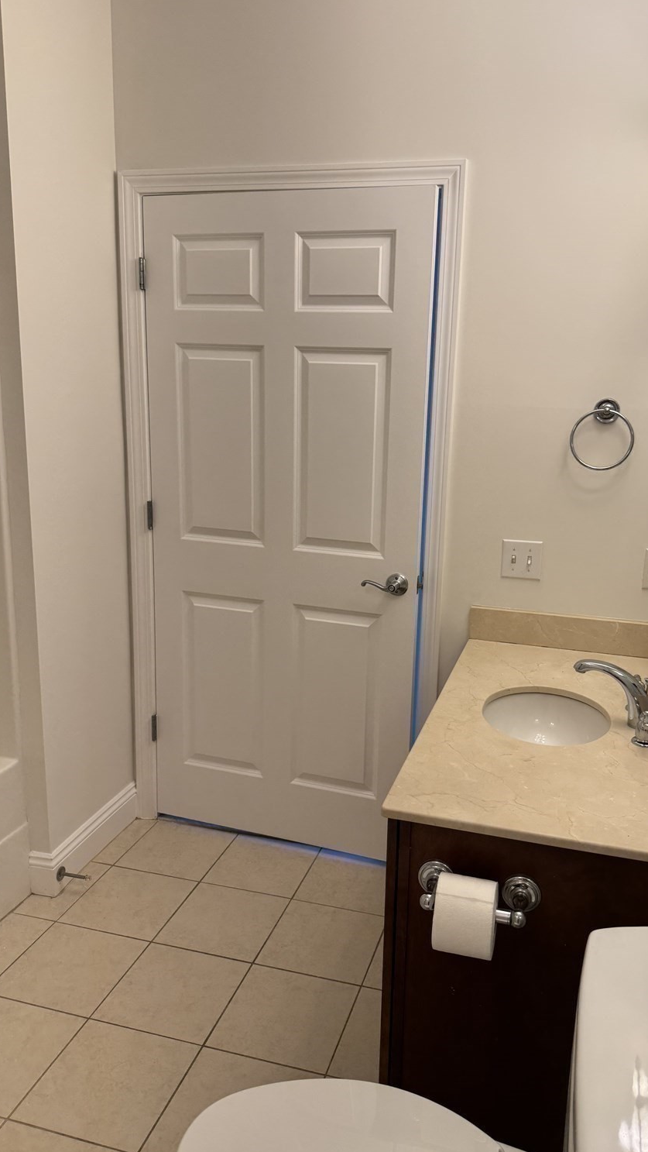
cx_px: 374
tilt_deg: -13.4
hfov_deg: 42.8
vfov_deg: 69.8
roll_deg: -1.9
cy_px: 568
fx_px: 824
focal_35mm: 27
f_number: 1.78
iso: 80
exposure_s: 1/120
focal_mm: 6.76
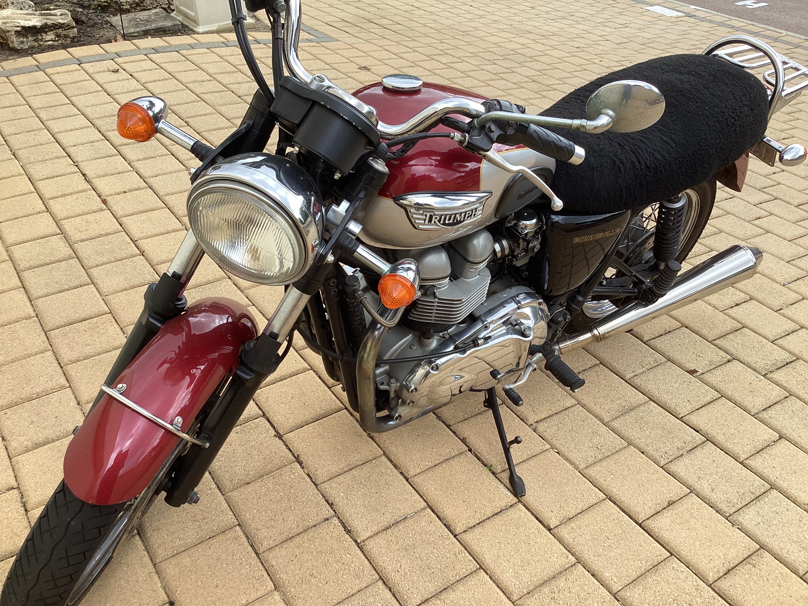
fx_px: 724
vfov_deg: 45.4
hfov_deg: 58.4
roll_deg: +0.1
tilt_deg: -35.6
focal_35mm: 31
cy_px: 303
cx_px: 404
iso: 25
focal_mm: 3.3
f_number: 2.4
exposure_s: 1/276
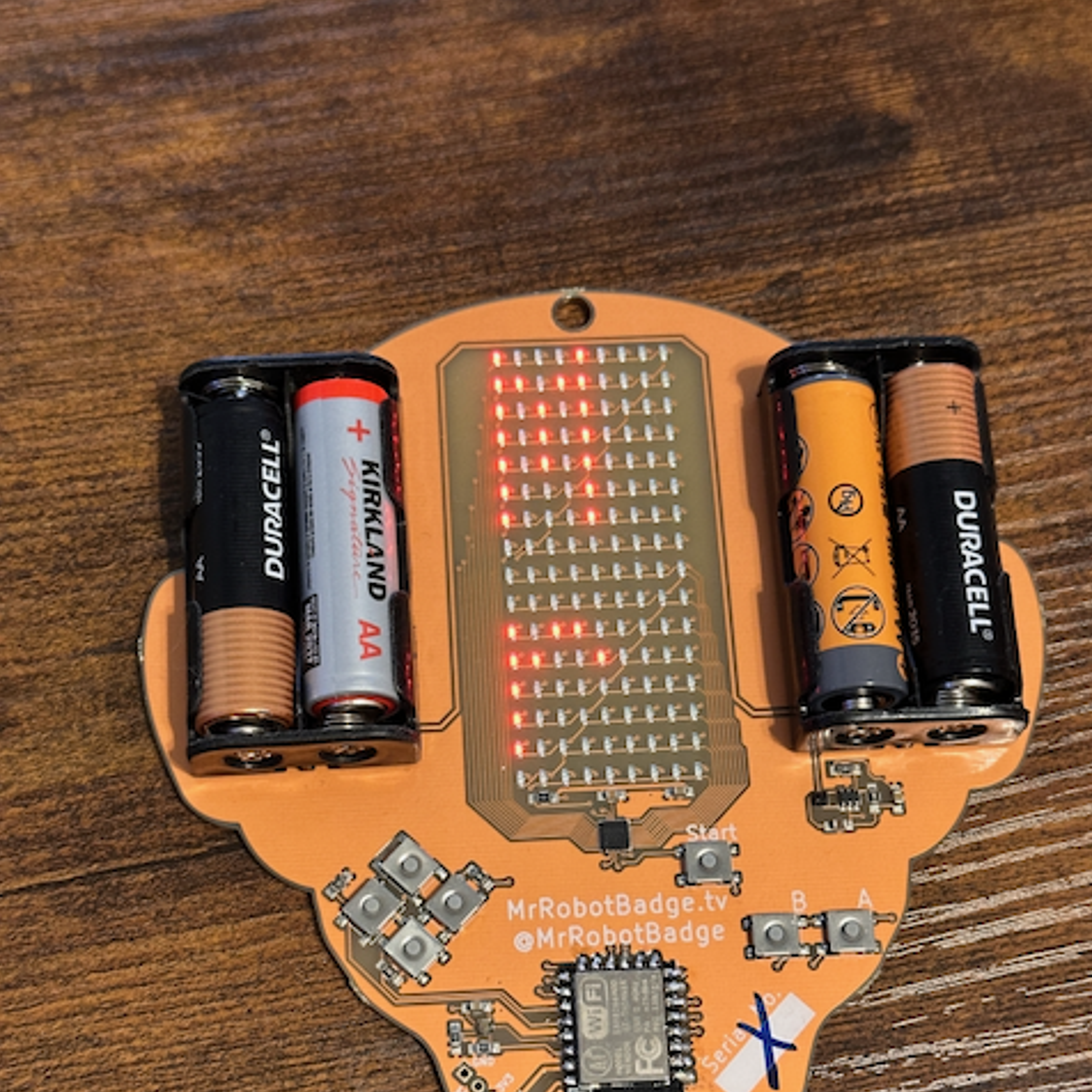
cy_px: 688
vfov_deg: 29.9
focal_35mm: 57
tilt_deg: -71.4
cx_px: 548
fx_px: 2034
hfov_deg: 30.0
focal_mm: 6.86
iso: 320
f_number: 1.78
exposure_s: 1/40
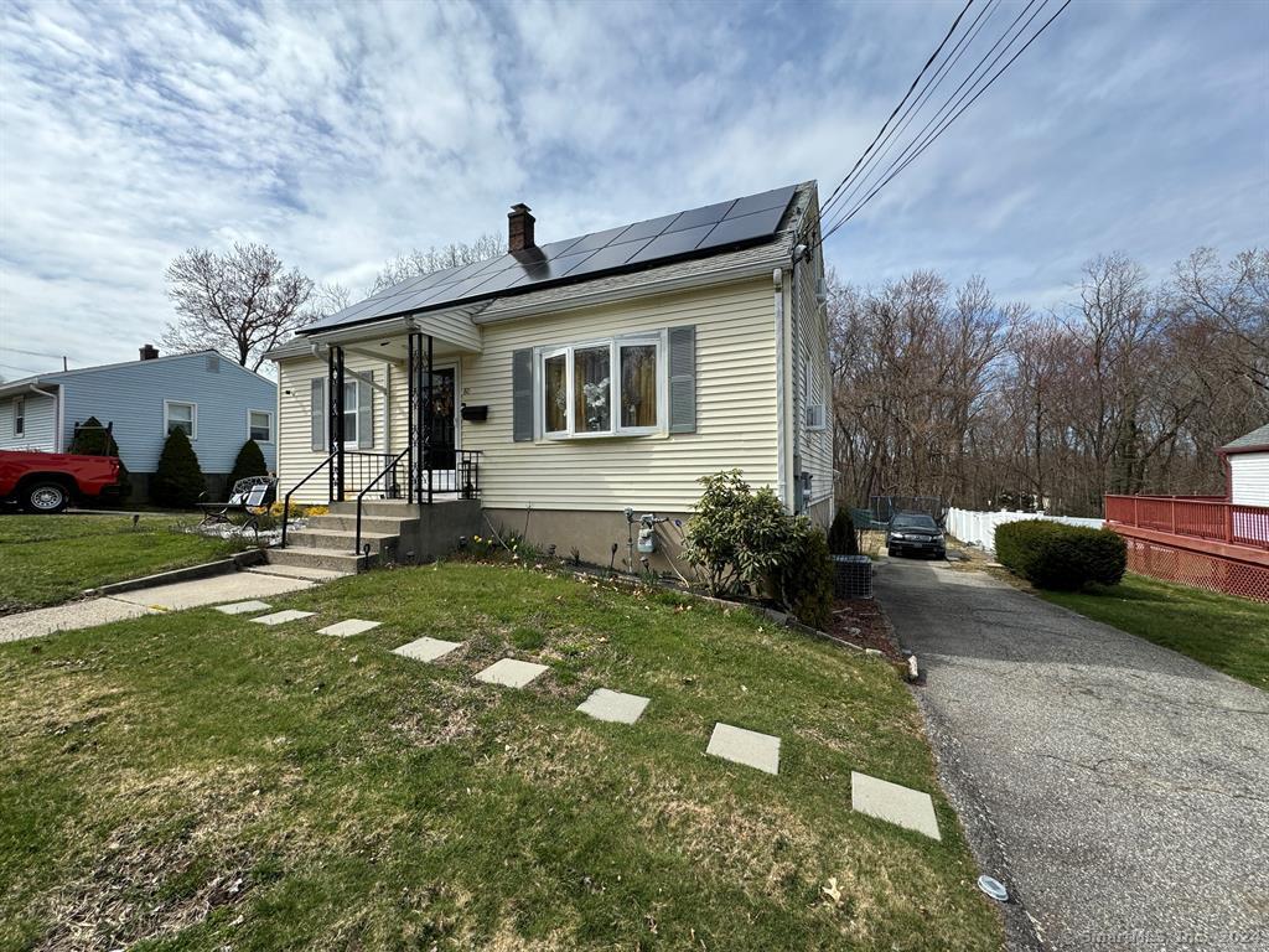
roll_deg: +0.1
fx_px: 513
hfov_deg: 102.1
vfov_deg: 85.7
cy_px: 476
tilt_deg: +0.4
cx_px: 634
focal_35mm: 14
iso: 50
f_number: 2.2
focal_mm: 2.22
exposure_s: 1/1567
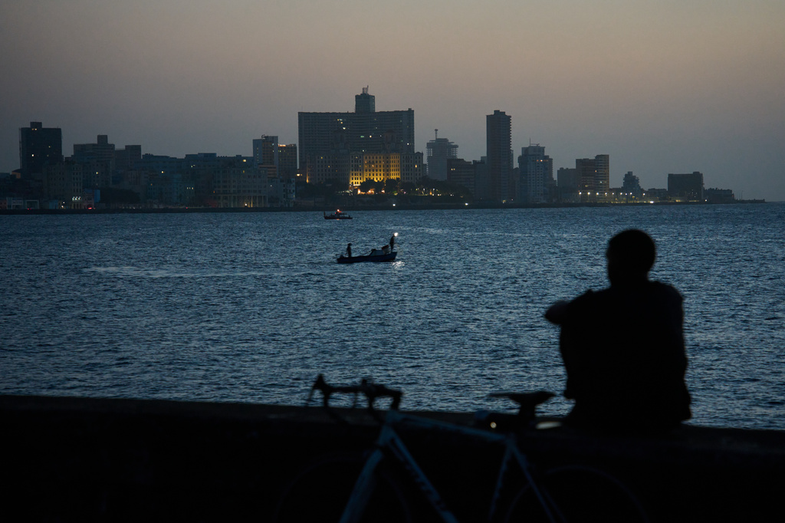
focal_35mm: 112
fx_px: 2441
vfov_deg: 12.2
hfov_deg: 18.3
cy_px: 262
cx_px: 392
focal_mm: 112
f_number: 4.5
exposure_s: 1/13
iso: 4000
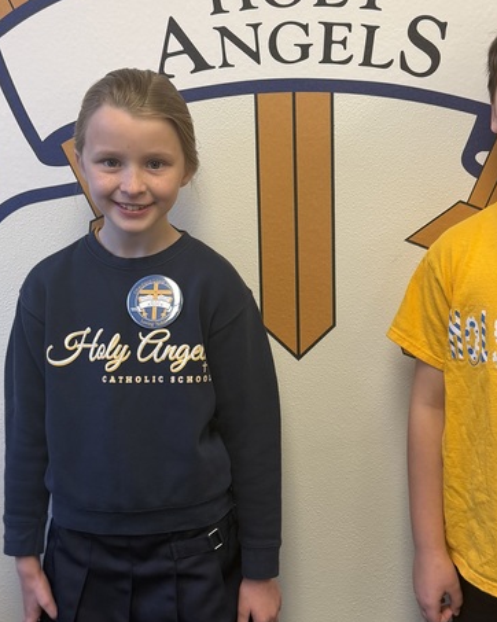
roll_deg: +1.4
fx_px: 975
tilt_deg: -12.2
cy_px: 276
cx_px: 295
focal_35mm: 53
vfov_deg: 35.3
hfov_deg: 28.5
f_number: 1.78
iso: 125
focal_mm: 6.76
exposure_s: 1/120
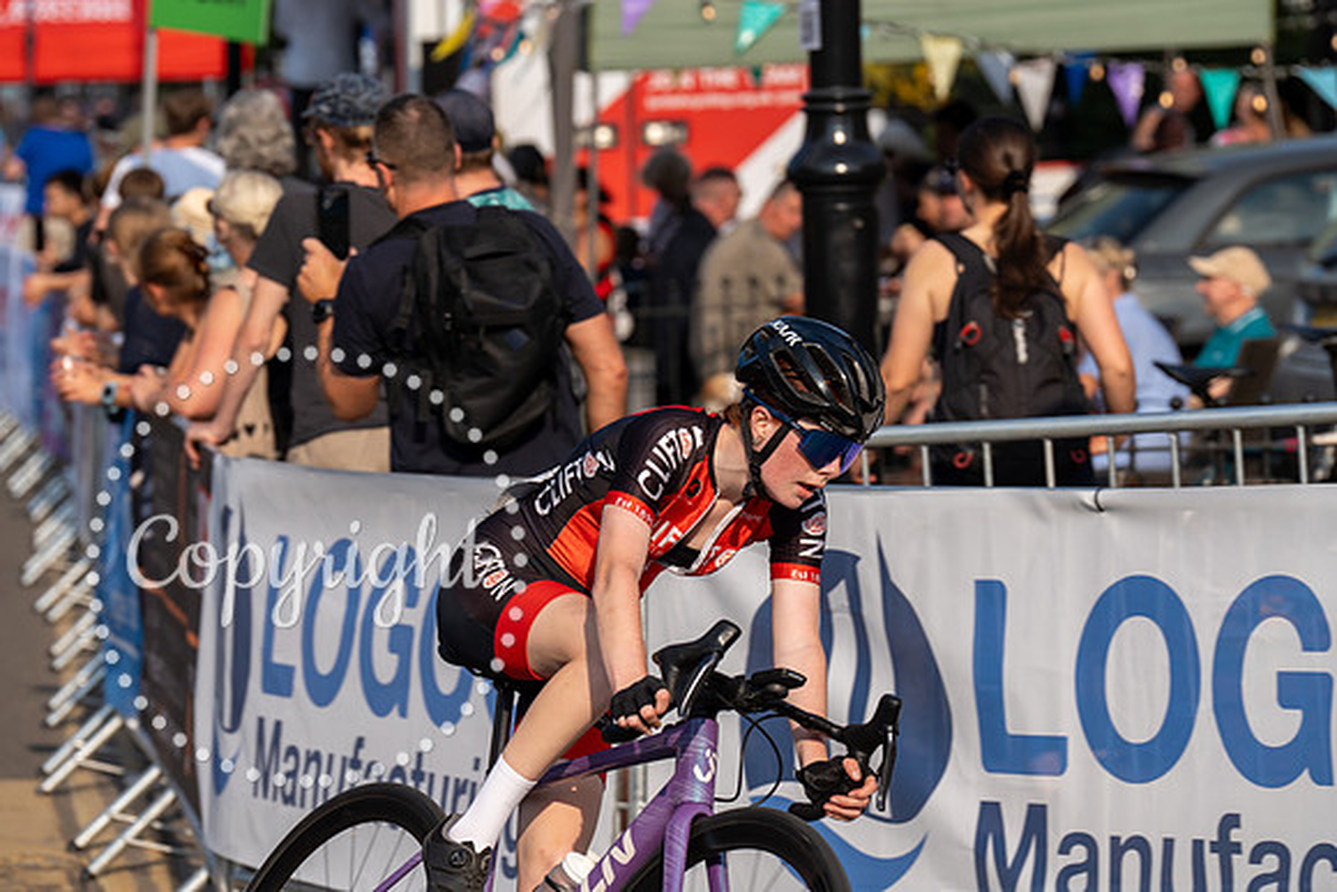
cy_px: 446
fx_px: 7095
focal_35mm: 191
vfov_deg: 7.2
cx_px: 668
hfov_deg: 10.8
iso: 160
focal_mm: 191
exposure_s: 1/1000
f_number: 6.3
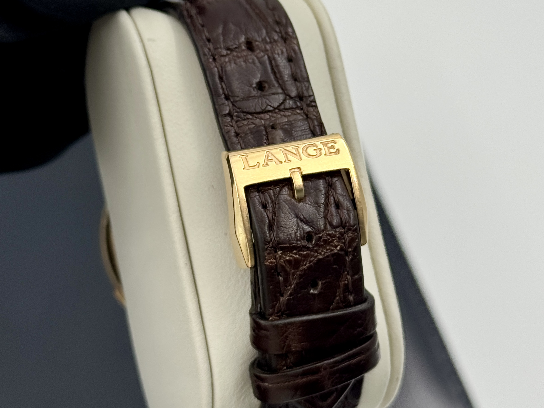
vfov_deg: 30.3
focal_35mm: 48
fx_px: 754
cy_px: 204
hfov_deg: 39.7
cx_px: 272
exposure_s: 1/488
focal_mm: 6.76
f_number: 1.78
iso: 64
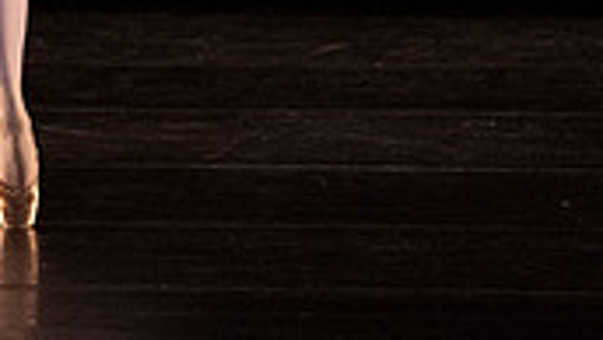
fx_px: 20911
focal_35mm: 1307
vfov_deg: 0.9
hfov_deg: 1.7
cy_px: -272
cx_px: 168
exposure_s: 1/400
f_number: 5.6
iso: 20000
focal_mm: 370
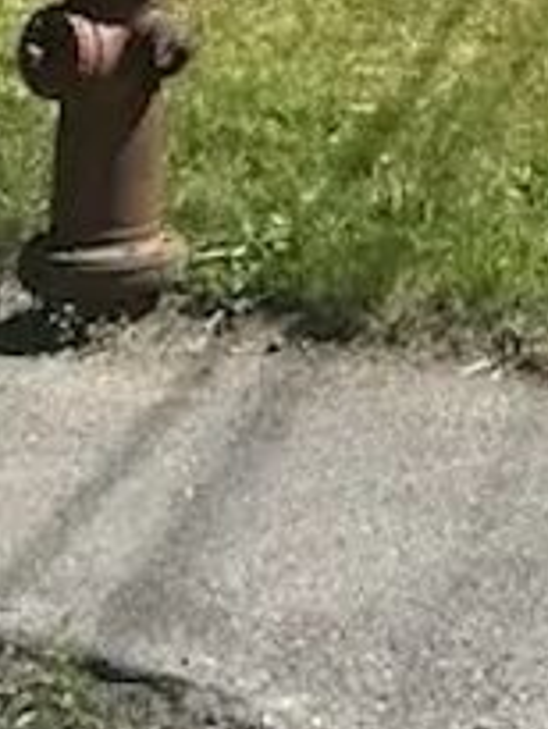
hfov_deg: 8.2
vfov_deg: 9.3
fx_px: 3648
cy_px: -1396
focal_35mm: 173
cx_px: 1021
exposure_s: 1/3704
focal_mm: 5.7
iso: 50
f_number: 1.5
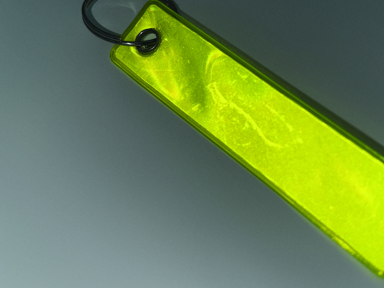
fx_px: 388
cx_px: 254
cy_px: 116
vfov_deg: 40.5
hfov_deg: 51.7
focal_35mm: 35
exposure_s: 1/82
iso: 50
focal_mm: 5.1
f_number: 1.6
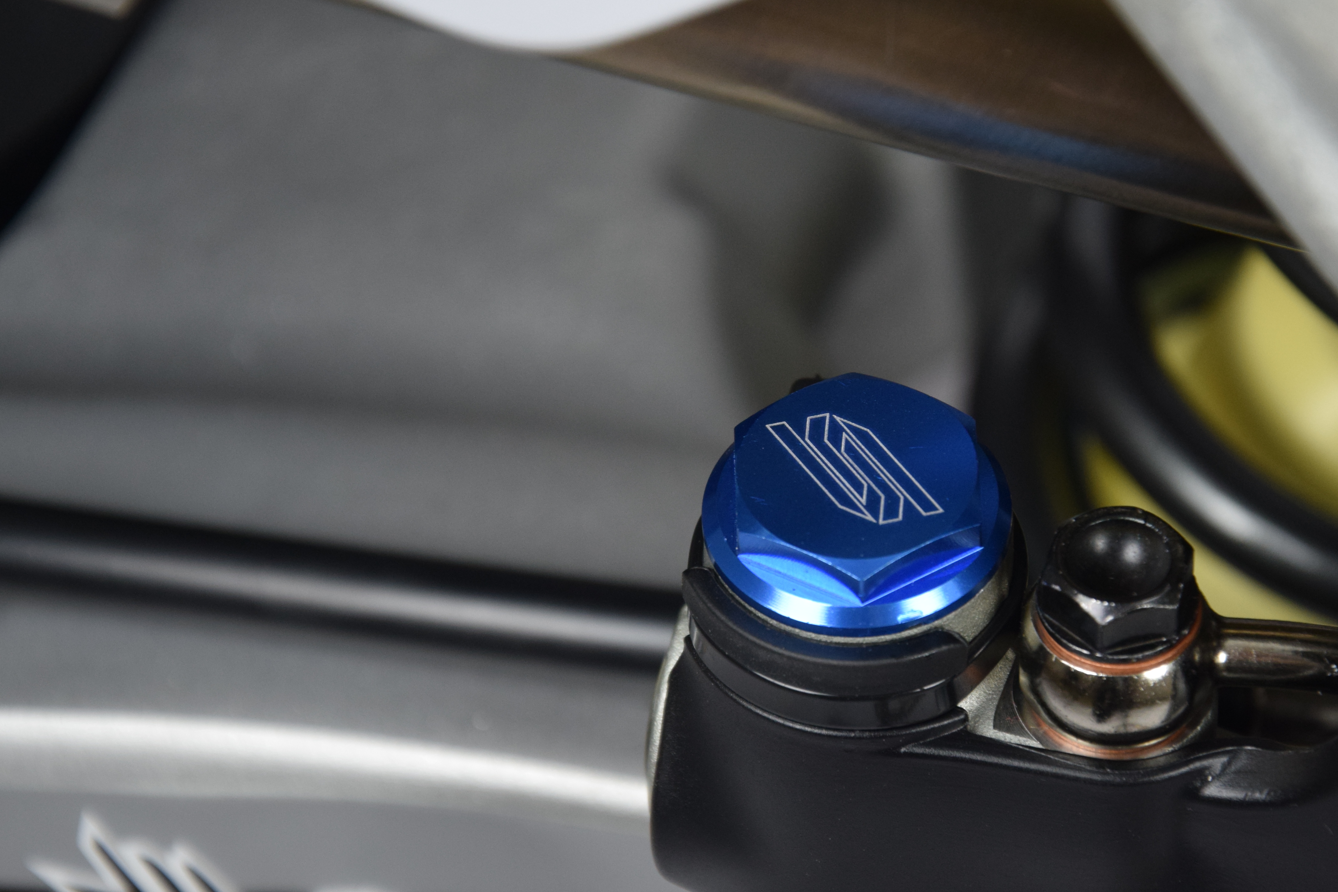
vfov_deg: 6.3
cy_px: 434
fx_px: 8053
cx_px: 830
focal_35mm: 217
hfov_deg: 9.5
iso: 800
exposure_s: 1/200
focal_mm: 105
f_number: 5.6
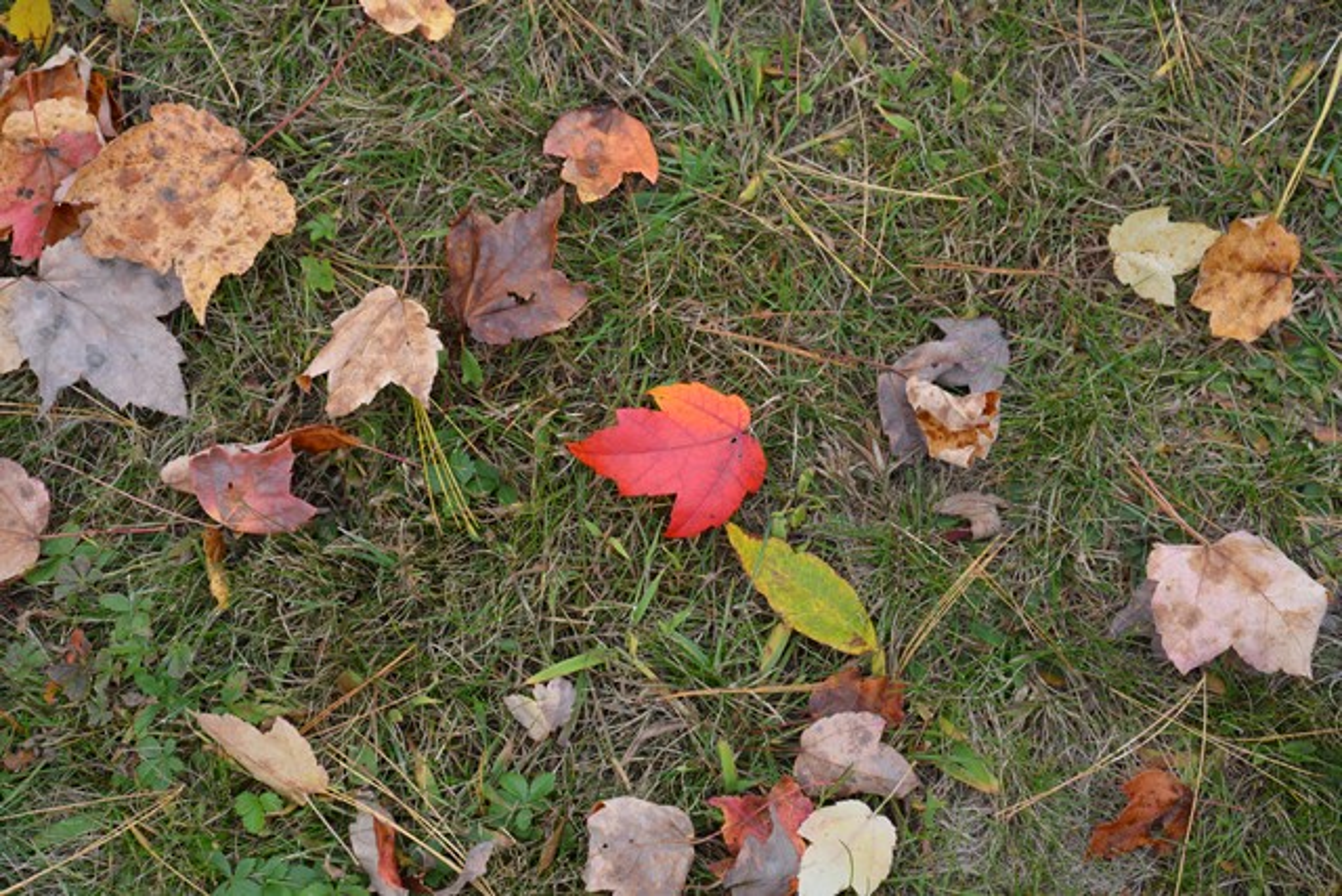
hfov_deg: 23.9
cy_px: 448
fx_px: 3169
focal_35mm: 85
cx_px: 671
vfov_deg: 16.1
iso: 280
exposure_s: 1/125
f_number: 5.6
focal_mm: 85
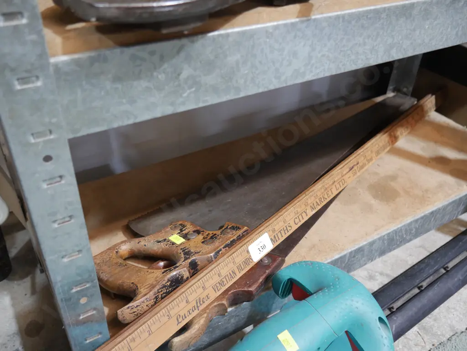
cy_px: 176
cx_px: 234
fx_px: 432
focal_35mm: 32
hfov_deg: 56.8
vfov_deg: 44.2
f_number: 3.6
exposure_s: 1/60
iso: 1000
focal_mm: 16
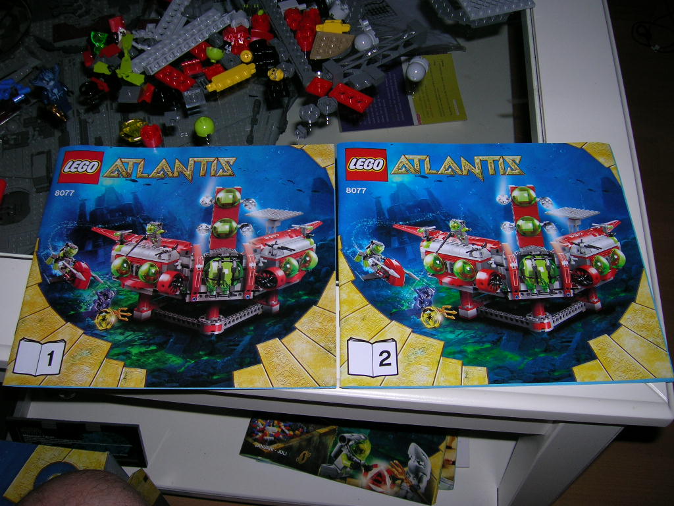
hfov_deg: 51.4
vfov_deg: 39.7
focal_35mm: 36
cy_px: 253
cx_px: 337
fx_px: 701
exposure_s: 1/60.1
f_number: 2.9
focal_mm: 6
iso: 50
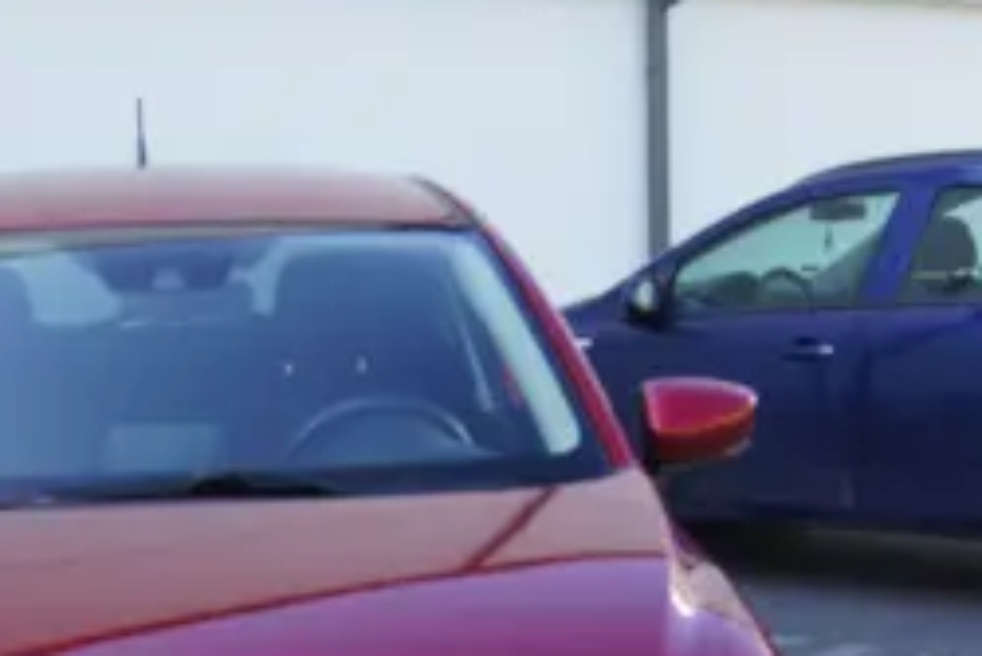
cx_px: 409
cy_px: 778
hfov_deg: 22.1
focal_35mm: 92
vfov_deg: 14.4
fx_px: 2511
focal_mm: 24
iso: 100
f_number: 6.3
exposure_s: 1/50
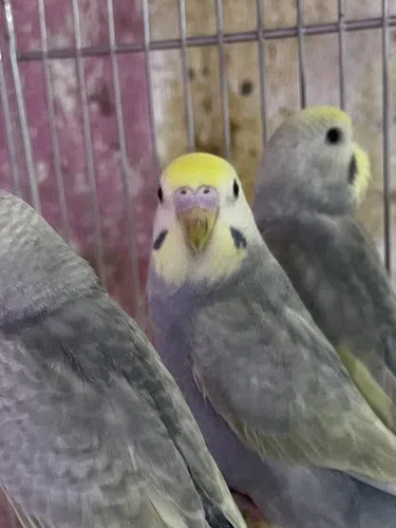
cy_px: 524
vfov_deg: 26.0
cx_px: 242
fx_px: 1083
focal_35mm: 71
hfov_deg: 20.7
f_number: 1.6
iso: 250
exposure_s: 1/44
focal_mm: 4.2
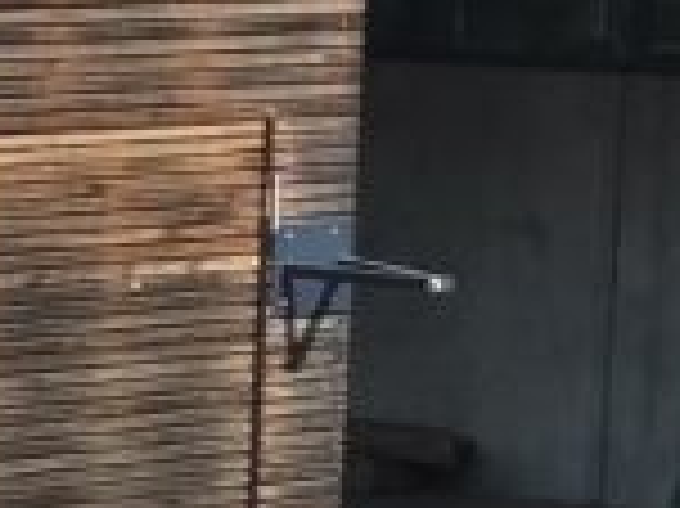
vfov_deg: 3.8
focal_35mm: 387
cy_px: 1146
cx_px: -707
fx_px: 7596
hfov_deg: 5.0
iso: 50
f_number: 1.65
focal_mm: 6.18
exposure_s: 1/787
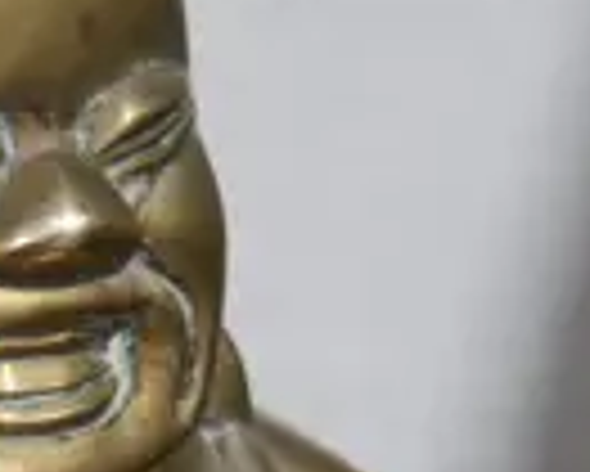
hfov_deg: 9.0
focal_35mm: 213
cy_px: 1122
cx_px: 113
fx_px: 3722
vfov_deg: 6.9
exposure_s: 1/60
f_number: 3.5
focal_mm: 14
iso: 320
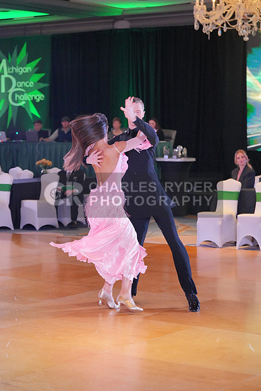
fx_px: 989
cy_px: 196
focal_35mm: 91
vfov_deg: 22.4
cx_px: 130
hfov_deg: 15.0
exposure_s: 1/500
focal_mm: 91
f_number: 3.5
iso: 5000
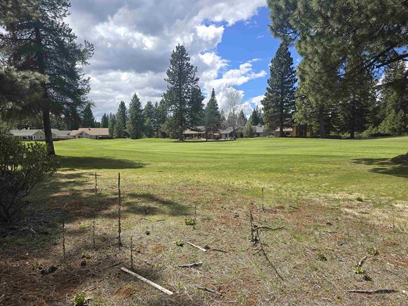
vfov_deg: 58.9
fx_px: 271
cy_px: 153
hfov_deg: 73.9
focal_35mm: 23
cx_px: 204
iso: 12
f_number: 1.7
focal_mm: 6.3
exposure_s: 1/648
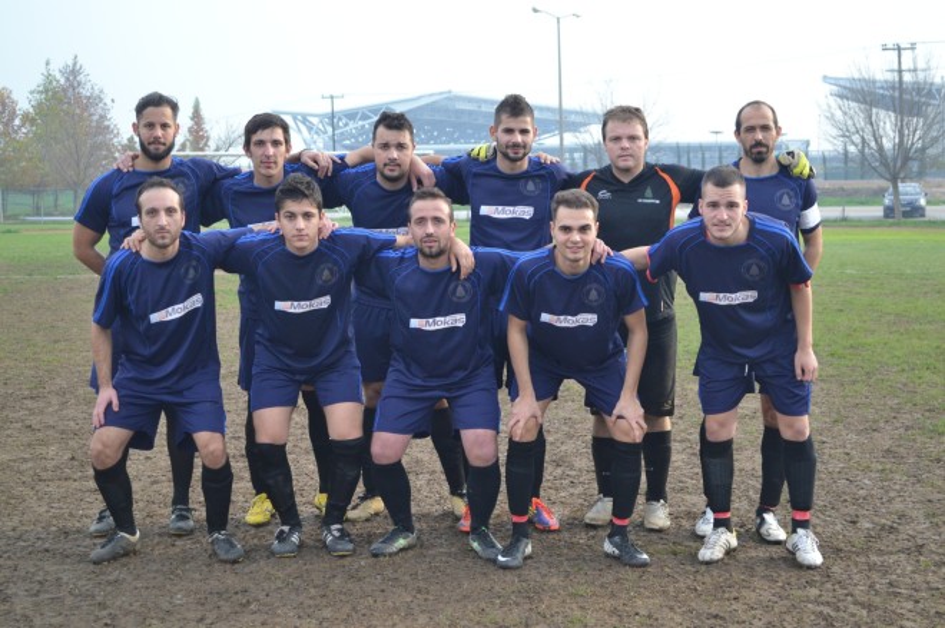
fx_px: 1574
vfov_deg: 22.6
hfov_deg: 33.4
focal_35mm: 60
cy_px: 314
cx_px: 472
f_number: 5.3
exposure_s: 1/500
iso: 640
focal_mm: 40
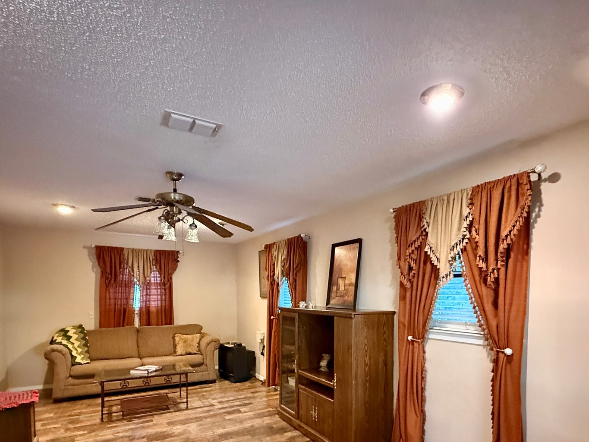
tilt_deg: -2.6
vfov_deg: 61.2
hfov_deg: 78.4
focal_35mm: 21
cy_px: 309
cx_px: 343
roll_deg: +0.0
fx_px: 357
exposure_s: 1/40
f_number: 2.2
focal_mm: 2.22
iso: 1250
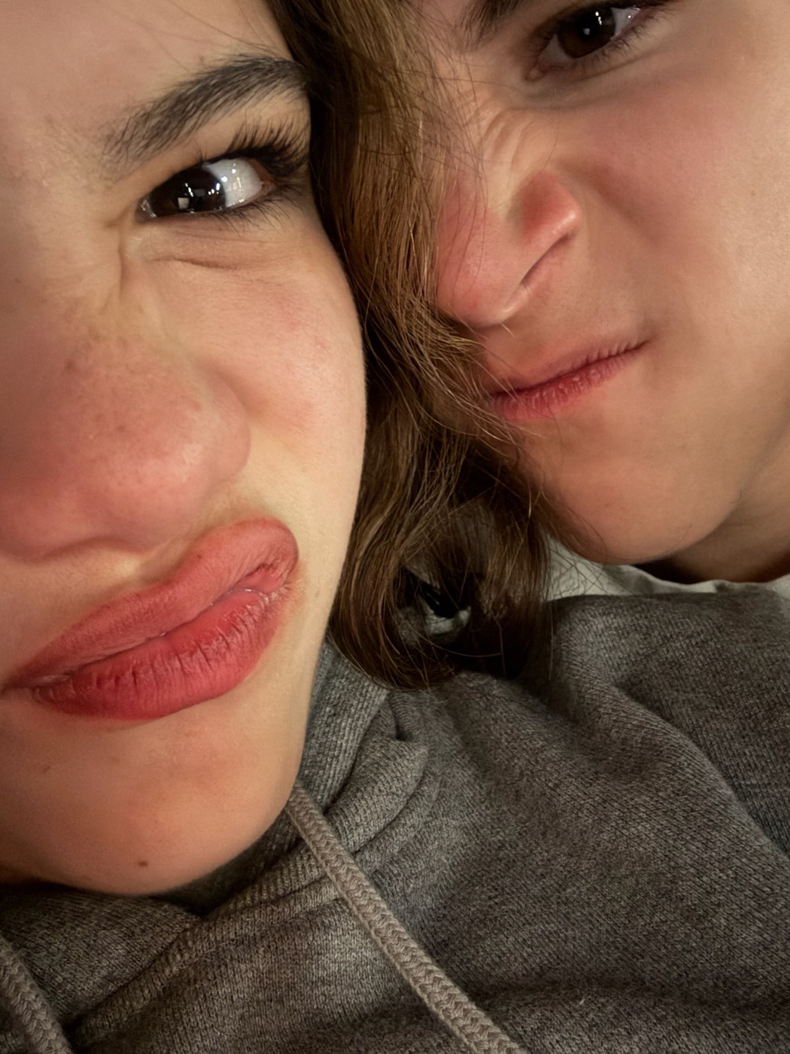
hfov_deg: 46.8
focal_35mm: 30
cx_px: 395
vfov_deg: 60.0
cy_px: 527
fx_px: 913
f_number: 1.9
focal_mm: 2.69
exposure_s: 1/8
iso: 640
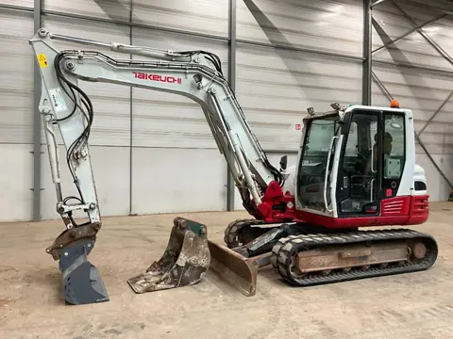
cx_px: 226
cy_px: 170
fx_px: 380
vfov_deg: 48.2
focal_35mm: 29
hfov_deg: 61.7
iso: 125
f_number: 1.8
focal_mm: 3
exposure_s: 1/60
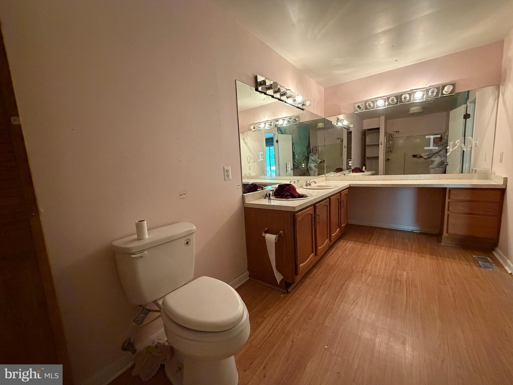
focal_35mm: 14
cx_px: 256
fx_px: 207
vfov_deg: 85.7
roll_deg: +3.0
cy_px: 192
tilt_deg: -7.7
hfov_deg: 102.1
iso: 800
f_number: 2.2
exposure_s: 1/60
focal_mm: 2.22
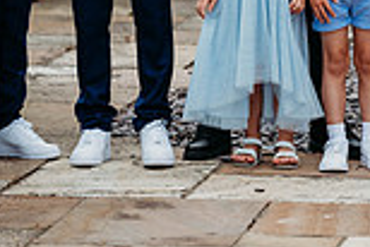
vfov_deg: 4.3
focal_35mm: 320
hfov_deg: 6.4
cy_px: -163
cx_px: 341
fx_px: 3292
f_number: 2.2
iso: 100
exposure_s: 1/1250
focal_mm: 85
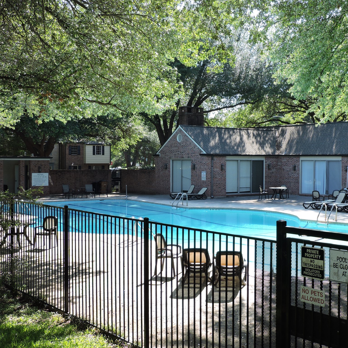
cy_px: 174
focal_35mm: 51
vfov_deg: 33.4
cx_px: 214
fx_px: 580
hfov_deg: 33.3
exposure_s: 1/200
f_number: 3.4
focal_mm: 7.7
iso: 100
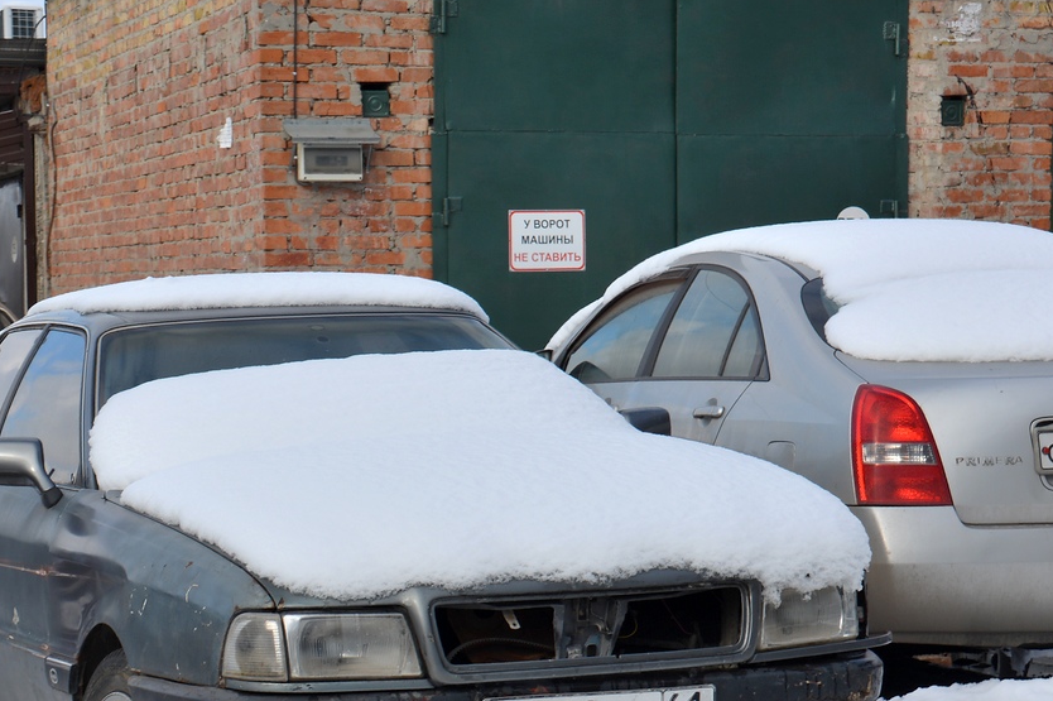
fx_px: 2397
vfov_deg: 16.6
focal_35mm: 82
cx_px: 413
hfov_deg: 24.7
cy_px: 480
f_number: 8
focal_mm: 38
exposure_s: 1/250
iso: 100
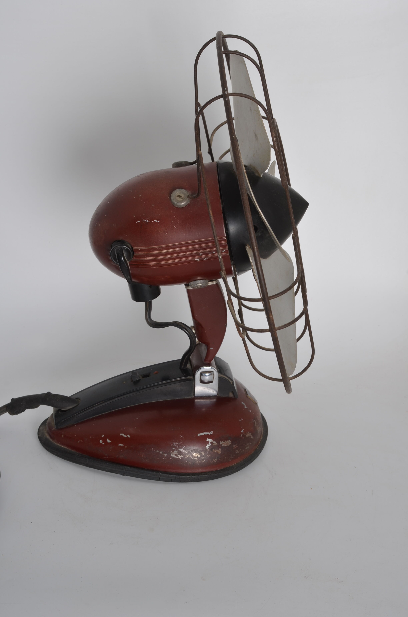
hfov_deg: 18.1
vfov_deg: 27.0
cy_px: 308
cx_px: 204
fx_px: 1281
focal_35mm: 75
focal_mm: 50
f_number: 11
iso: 100
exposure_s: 1/125
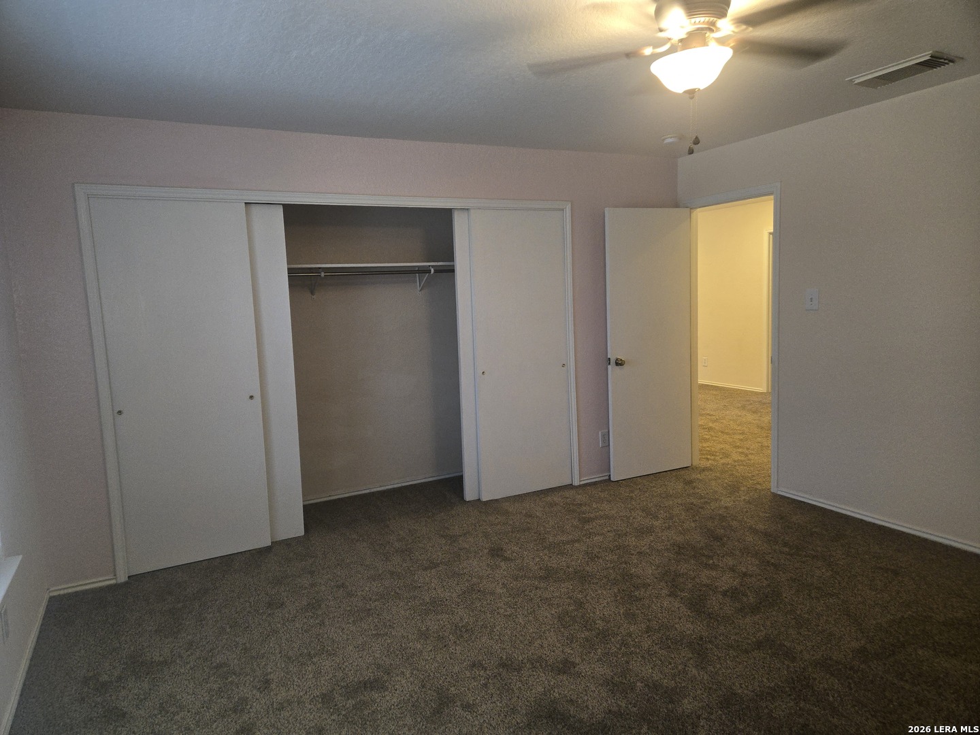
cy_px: 368
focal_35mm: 23
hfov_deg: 73.9
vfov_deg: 58.9
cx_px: 490
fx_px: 651
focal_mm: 5.4
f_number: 1.8
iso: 125
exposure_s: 1/60
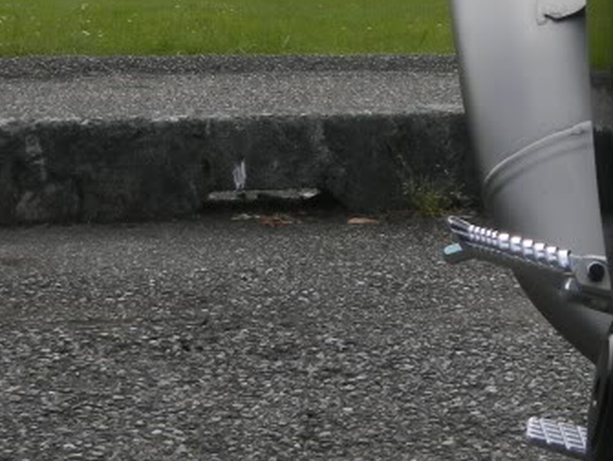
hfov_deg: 16.9
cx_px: 260
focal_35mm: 116
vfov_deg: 12.6
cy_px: -55
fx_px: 2056
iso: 80
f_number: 8.1
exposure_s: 1/137
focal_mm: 6.9
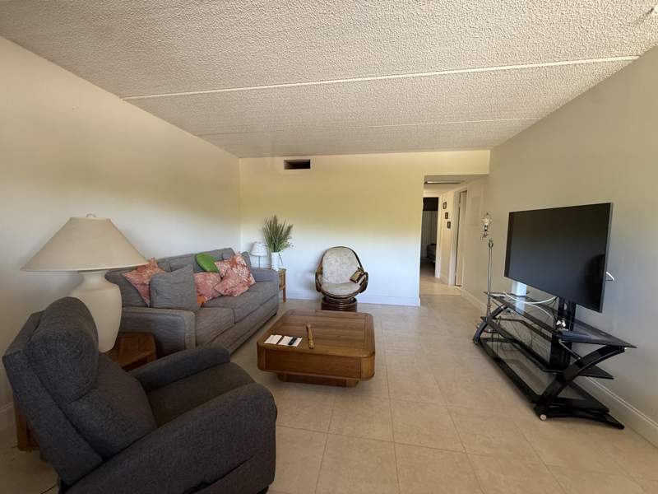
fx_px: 266
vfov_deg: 85.7
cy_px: 247
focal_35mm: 14
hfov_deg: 102.1
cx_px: 329
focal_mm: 2.22
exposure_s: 1/60
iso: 200
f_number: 2.2
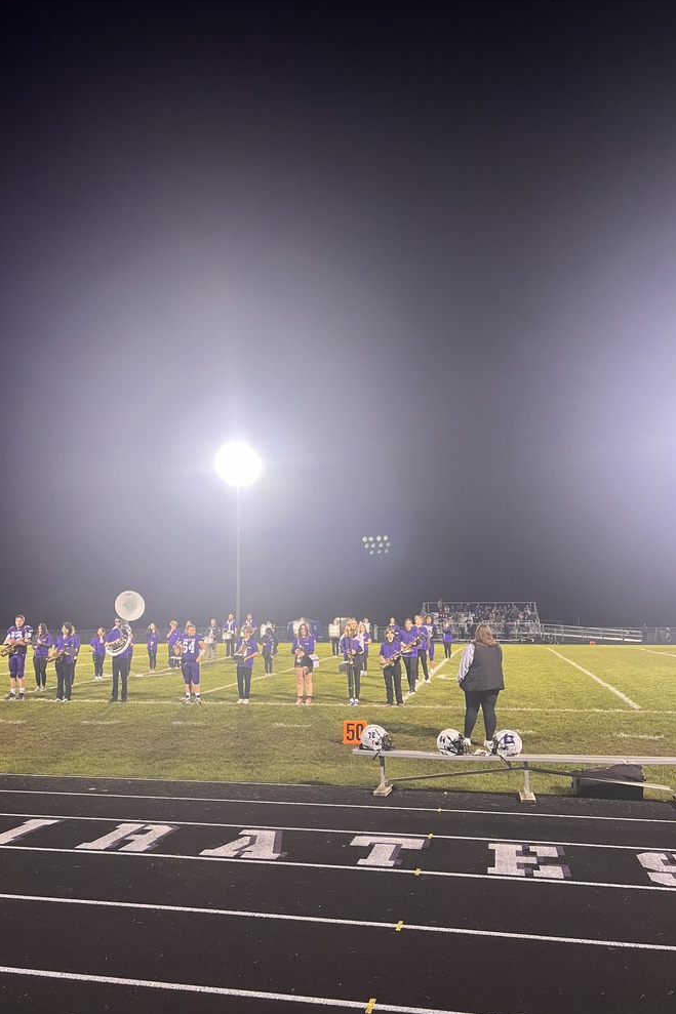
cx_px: 311
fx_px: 789
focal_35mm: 28
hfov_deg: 46.3
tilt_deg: +9.5
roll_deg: +0.7
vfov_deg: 65.5
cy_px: 511
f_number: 1.5
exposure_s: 1/60
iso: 250
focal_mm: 5.7
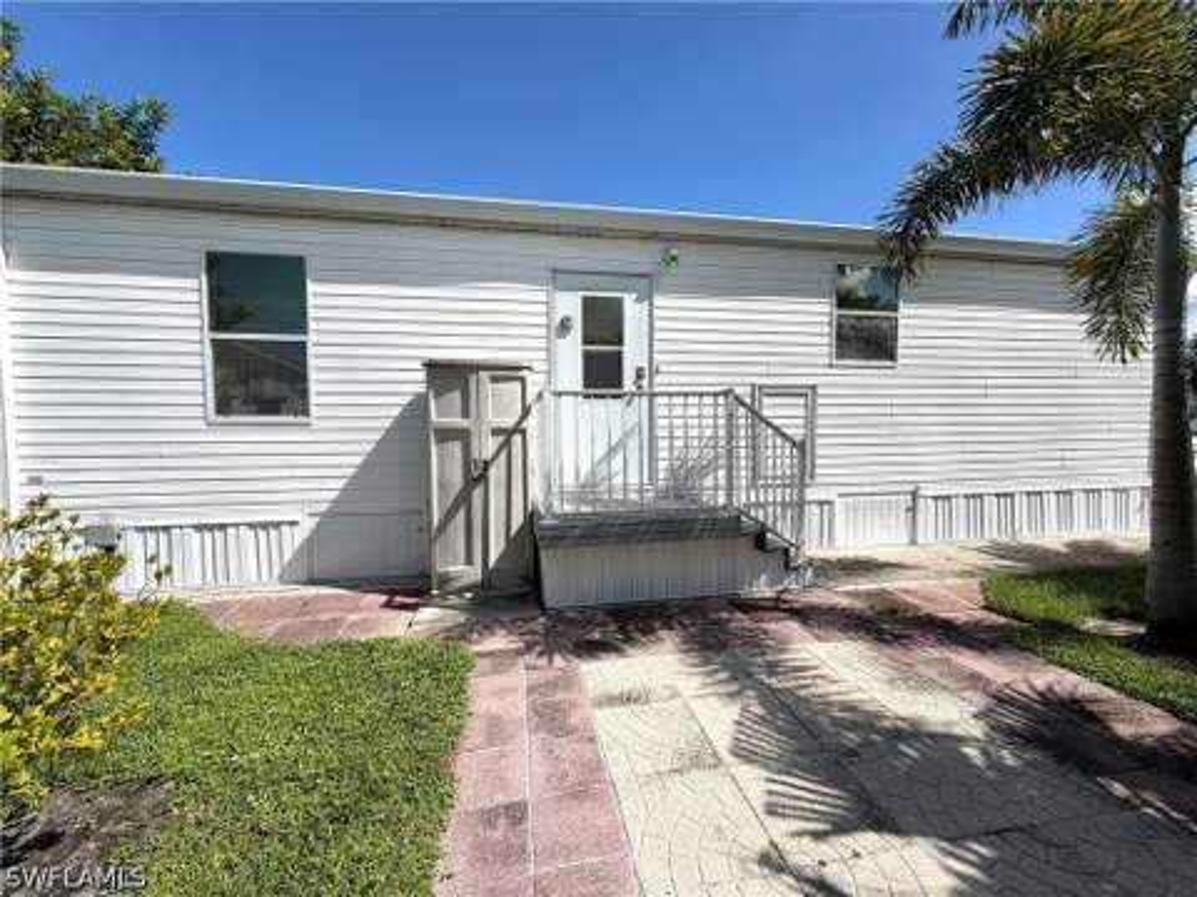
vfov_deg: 85.7
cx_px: 598
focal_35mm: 14
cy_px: 448
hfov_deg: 102.1
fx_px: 484
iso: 20
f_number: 2.2
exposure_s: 1/1497
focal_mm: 2.22
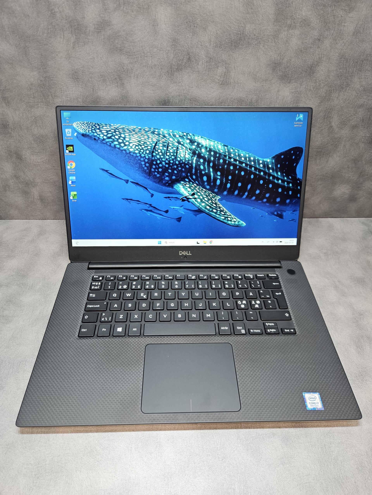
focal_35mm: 23
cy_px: 248
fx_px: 330
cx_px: 186
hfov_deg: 58.9
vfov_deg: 73.9
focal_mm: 5.4
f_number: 1.8
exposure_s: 1/142
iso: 250
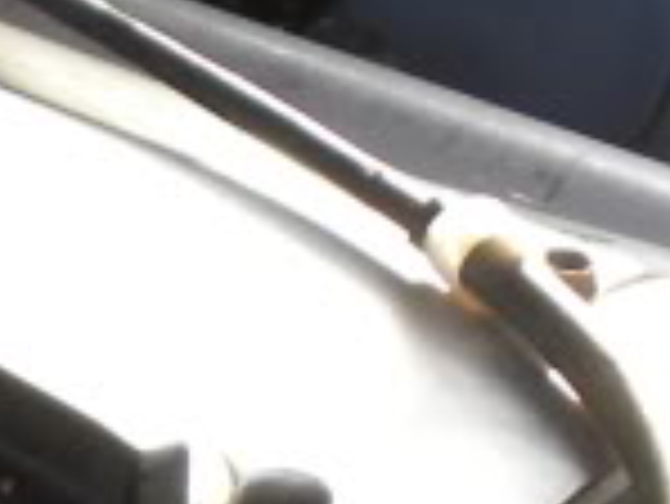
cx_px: -616
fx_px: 5463
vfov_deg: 5.2
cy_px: 774
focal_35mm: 282
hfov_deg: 6.8
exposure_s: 1/72.4
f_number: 3.2
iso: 95
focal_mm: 7.3
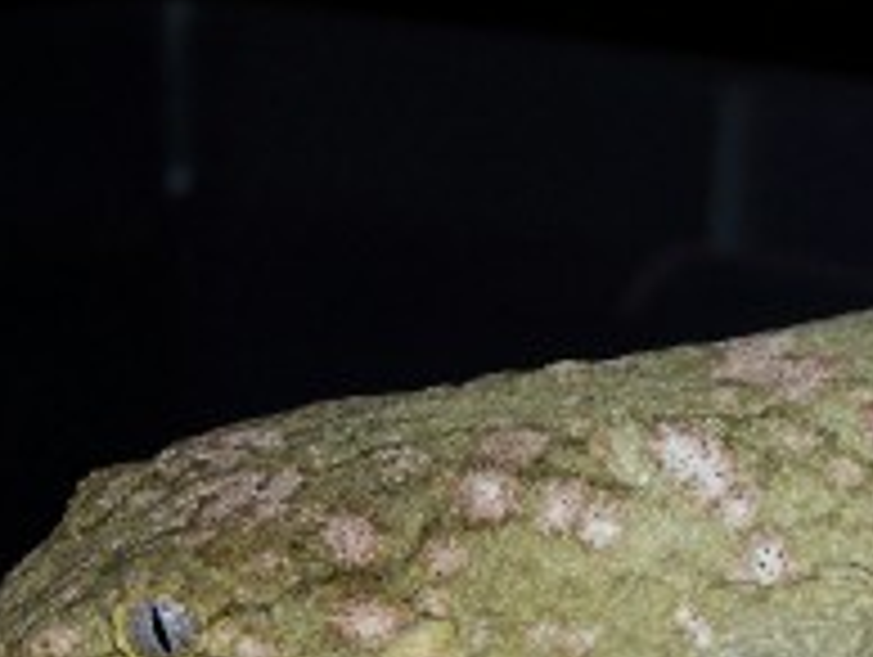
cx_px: 774
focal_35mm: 109
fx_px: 2752
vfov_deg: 13.4
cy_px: 648
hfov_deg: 17.8
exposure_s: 1/60
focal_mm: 8.6
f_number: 3.4
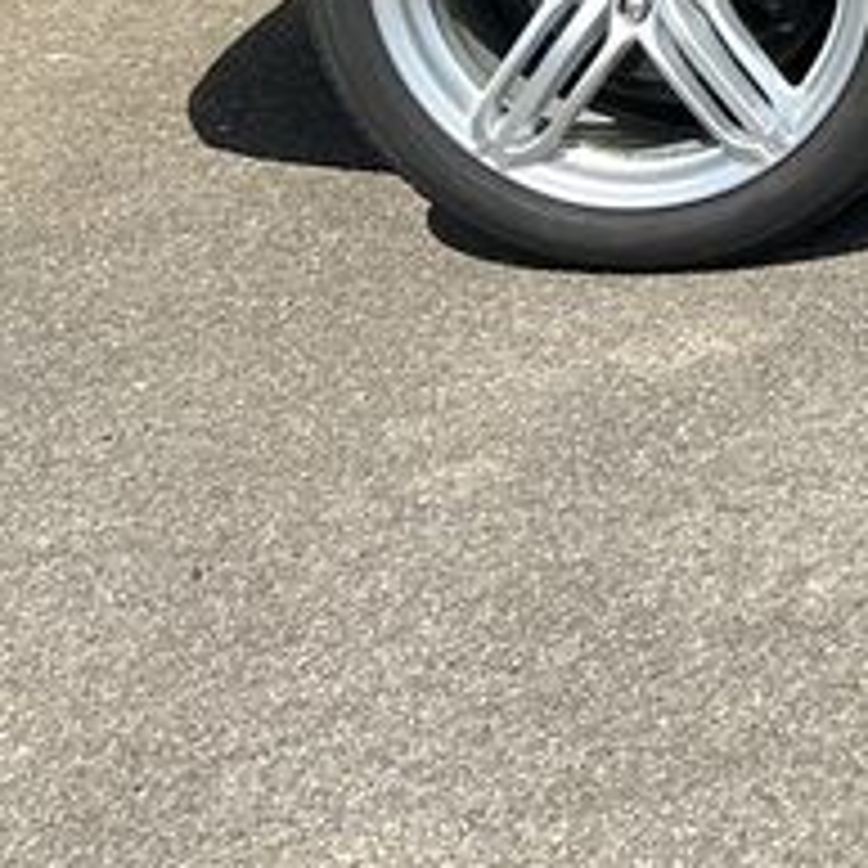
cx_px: 1808
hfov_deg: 11.0
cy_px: -378
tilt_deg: -11.2
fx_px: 4057
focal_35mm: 143
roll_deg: +2.1
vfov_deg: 11.8
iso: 50
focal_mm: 5.7
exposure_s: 1/4274
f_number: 1.5
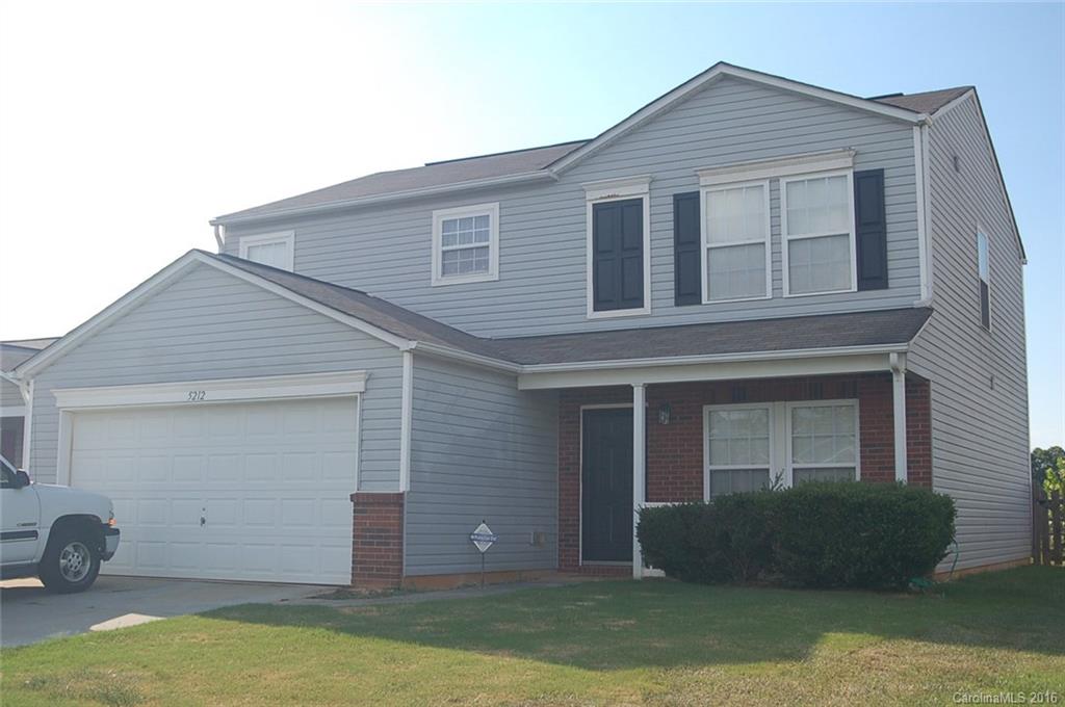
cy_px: 354
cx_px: 532
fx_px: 1241
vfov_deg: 31.8
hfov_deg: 46.5
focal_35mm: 42
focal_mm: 28
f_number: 5
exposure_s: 1/500
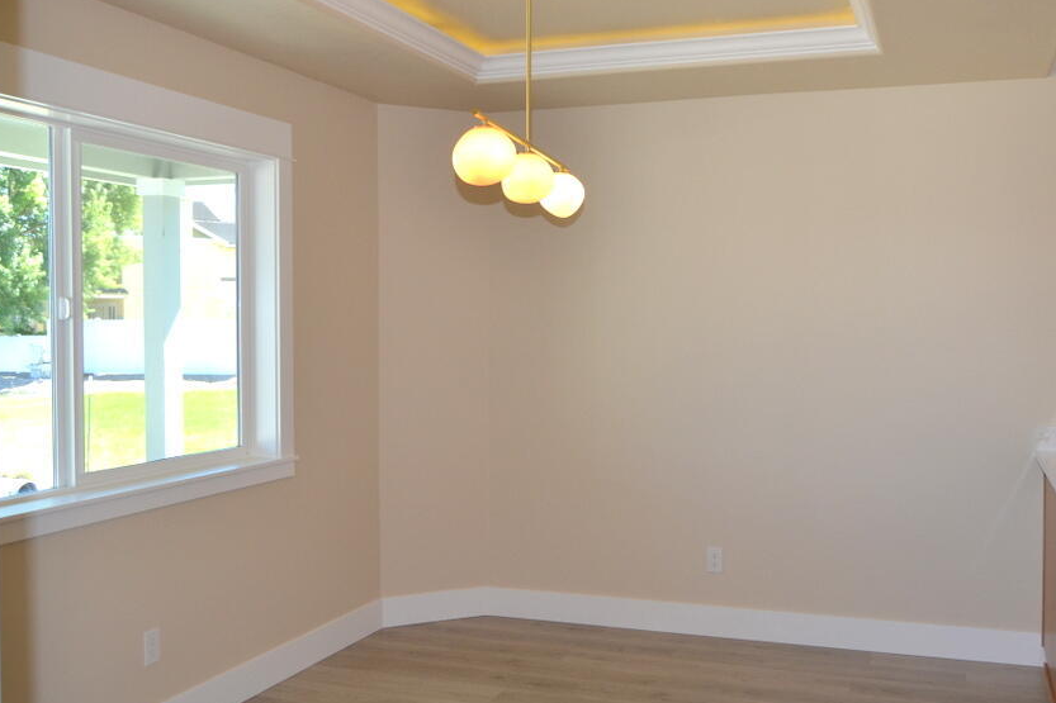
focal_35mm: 35
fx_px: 1026
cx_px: 606
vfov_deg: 37.8
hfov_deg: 54.2
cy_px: 347
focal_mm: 18
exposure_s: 1/125
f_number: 4
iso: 280
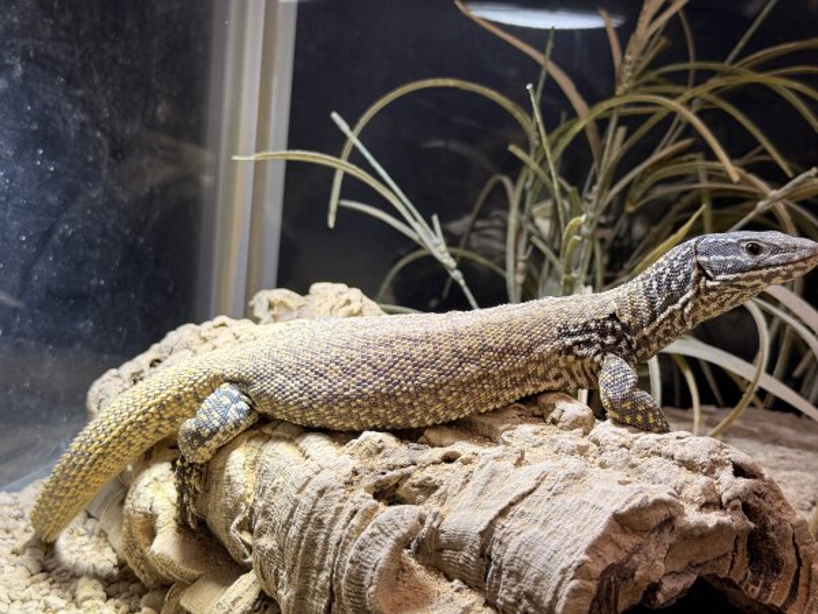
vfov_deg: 30.3
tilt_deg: -9.1
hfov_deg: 39.7
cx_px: 409
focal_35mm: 48
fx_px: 1134
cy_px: 307
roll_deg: -5.6
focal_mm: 6.76
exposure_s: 1/156
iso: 50
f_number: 1.78
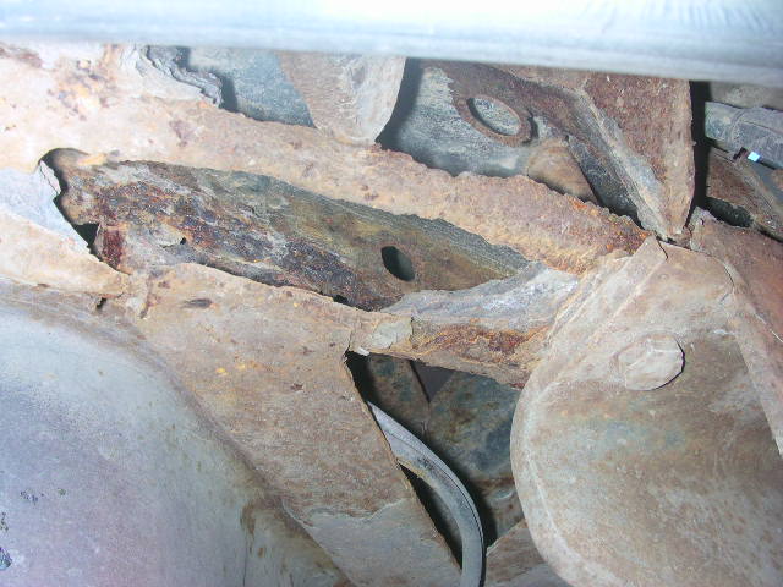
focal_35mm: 37
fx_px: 837
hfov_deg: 50.1
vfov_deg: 38.7
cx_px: 392
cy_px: 294
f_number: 4.5
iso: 100
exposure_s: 1/60
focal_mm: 5.6
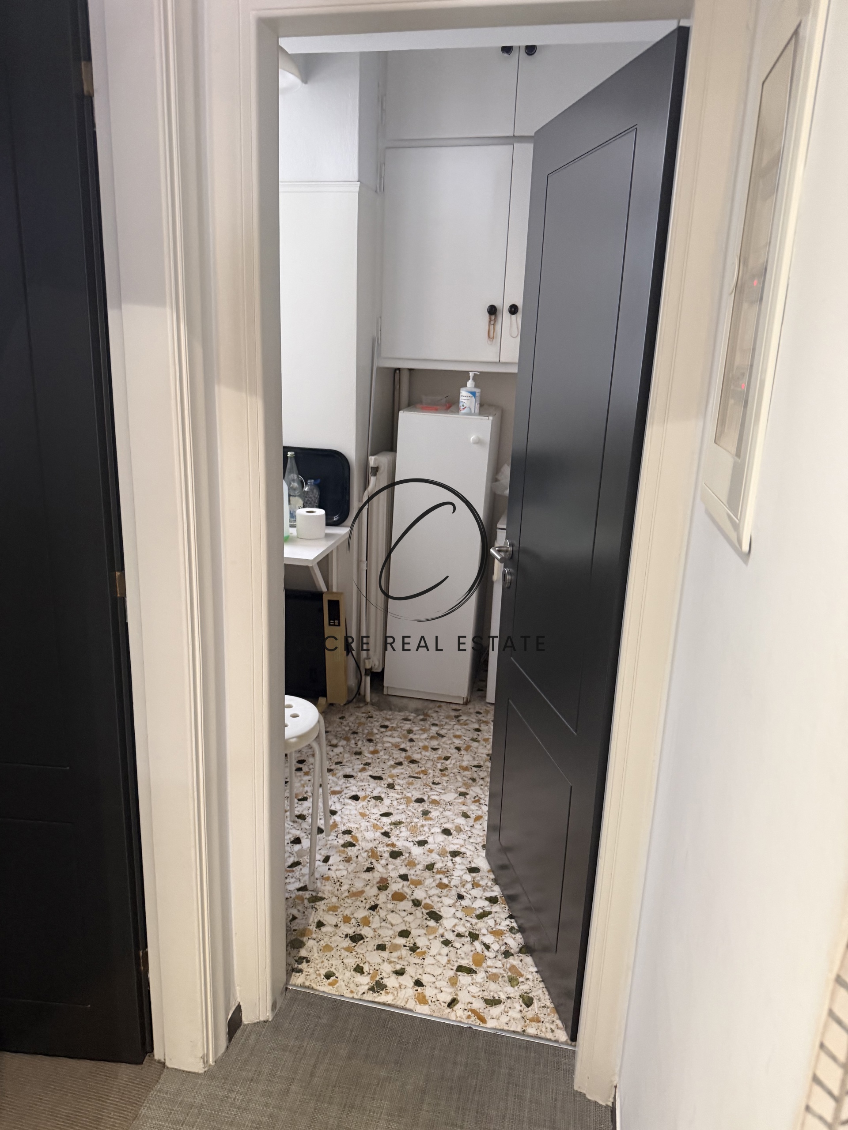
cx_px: 424
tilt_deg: -15.2
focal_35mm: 24
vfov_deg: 71.6
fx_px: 784
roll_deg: -4.1
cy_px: 565
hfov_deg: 56.8
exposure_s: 1/50
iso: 320
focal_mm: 6.76
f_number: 1.78
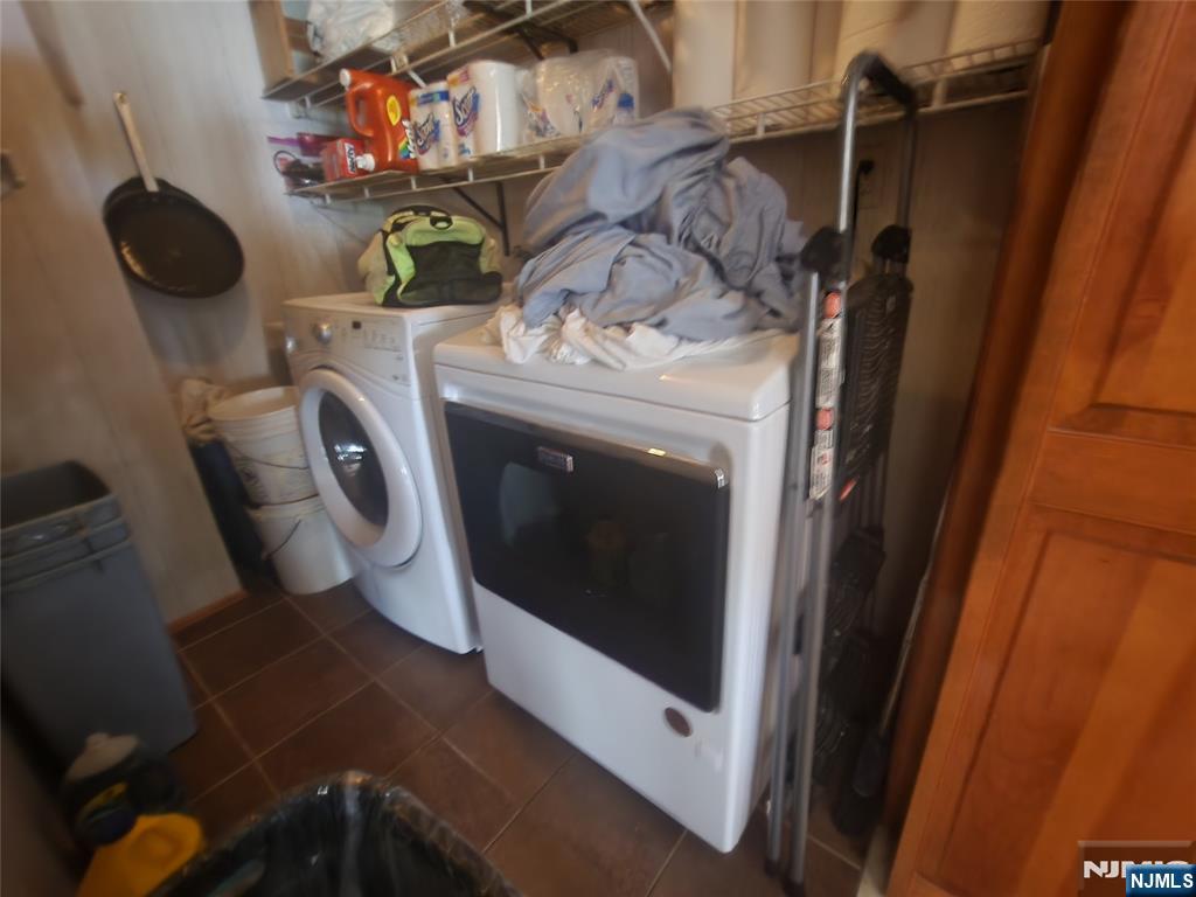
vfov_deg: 89.9
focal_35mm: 13
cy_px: 448
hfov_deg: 106.2
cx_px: 598
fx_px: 449
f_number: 2.2
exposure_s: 1/4
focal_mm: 2.2
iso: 320
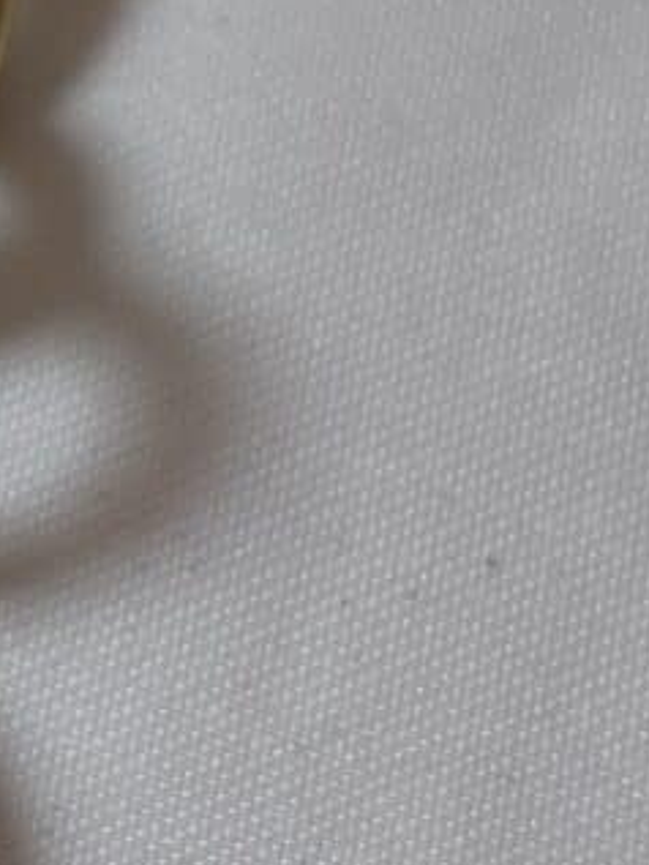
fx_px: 4197
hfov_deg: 8.7
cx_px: -229
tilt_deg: -63.2
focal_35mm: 168
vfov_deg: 11.7
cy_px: 229
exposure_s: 1/100
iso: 25
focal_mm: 5.96
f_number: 1.6
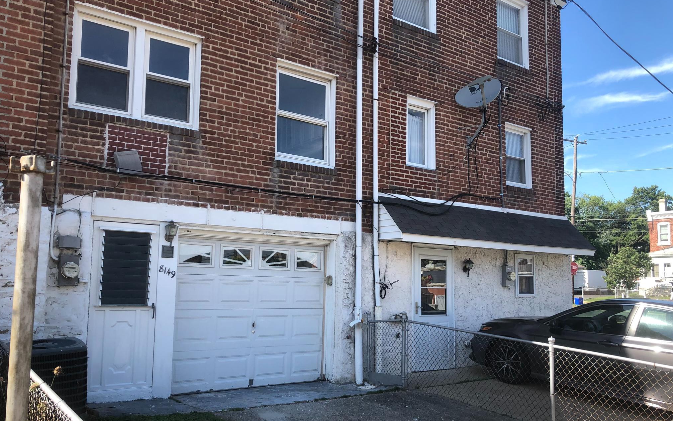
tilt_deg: +6.7
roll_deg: -1.6
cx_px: 337
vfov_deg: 41.7
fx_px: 550
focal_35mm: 30
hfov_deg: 62.9
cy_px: 240
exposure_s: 1/666
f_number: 1.8
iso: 20
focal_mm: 4
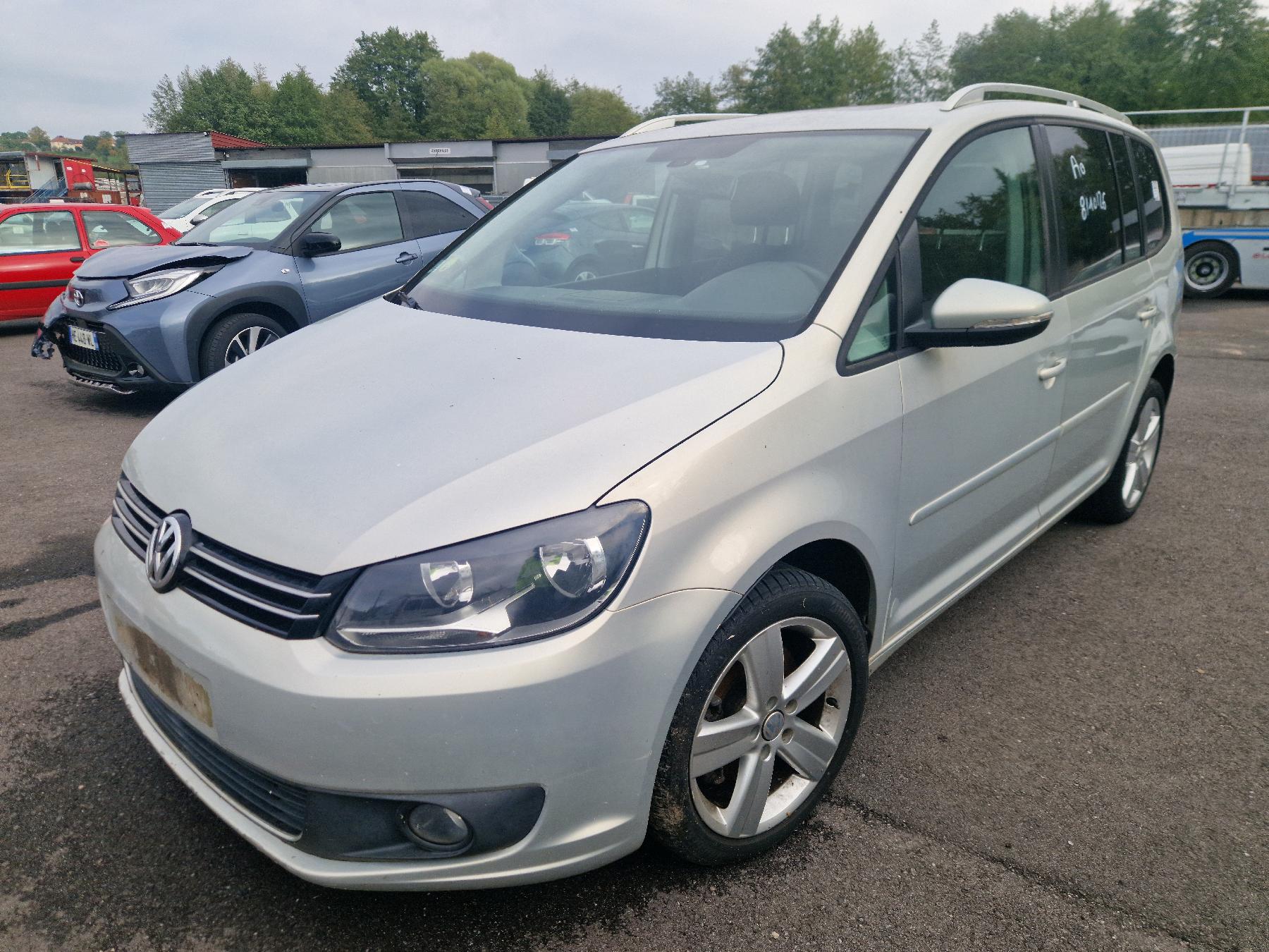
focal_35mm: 23
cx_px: 634
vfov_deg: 58.9
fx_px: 843
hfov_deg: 73.9
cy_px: 476
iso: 50
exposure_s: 1/714
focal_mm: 5.4
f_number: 1.8
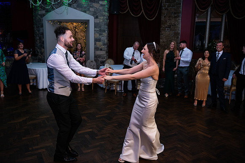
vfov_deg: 42.3
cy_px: 82
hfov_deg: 60.3
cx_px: 122
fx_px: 211
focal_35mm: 31
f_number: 3.5
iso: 800
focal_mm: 31
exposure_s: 1/160
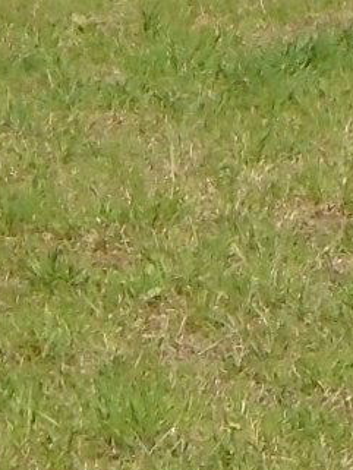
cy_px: -638
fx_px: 4606
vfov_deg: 5.6
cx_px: 993
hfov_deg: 4.3
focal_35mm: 339
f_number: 4.1
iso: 100
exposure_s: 1/640
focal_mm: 7.4
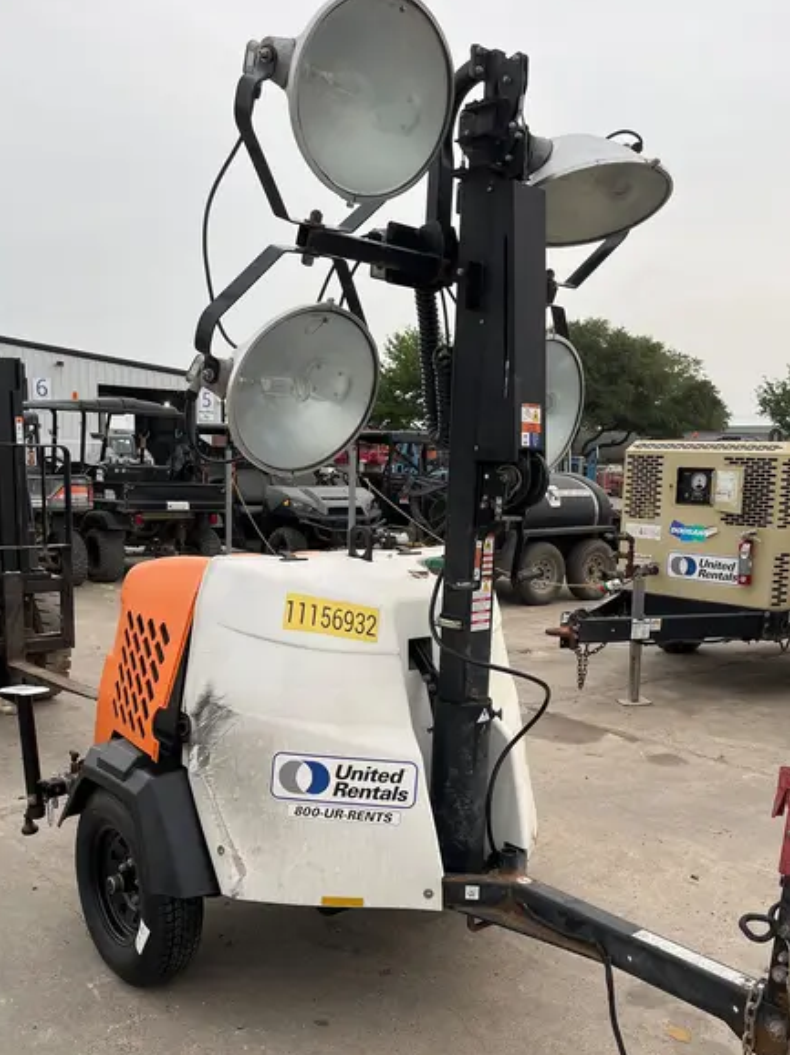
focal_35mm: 33
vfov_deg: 55.0
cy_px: 623
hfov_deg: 42.8
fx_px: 1005
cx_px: 456
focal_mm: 5.1
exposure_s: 1/782
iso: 50
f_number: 1.6
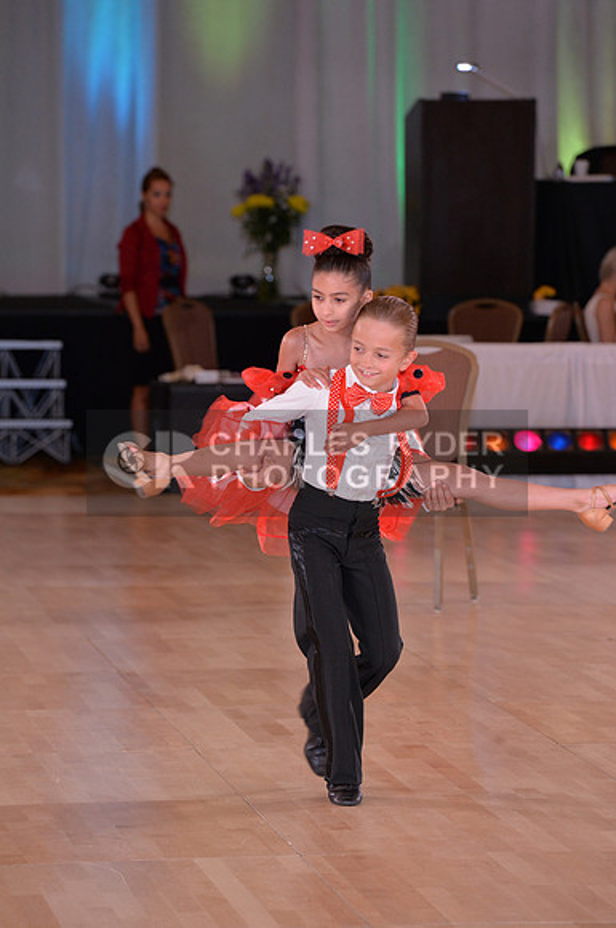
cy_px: 464
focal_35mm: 190
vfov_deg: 10.8
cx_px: 308
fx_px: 4891
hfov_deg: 7.2
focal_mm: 190
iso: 2000
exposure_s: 1/250
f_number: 5.6
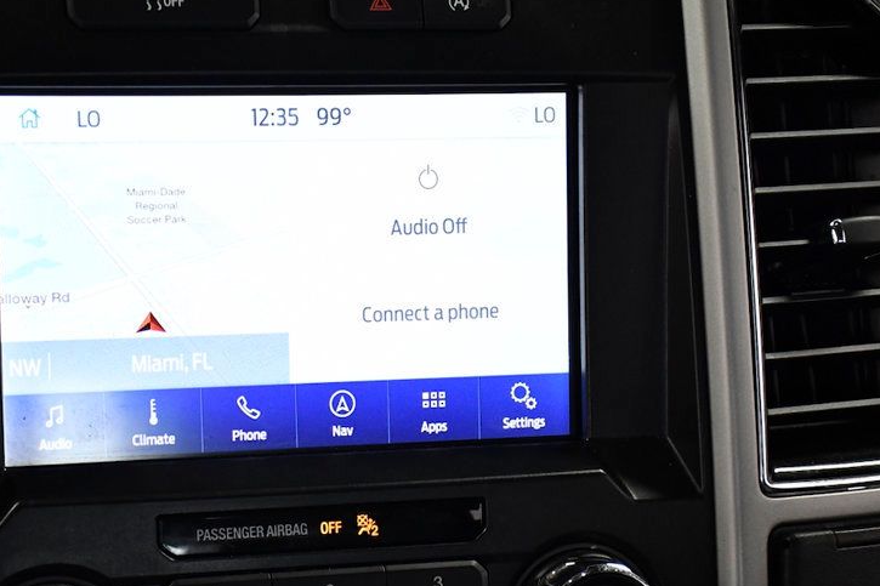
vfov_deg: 15.3
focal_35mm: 89
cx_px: 289
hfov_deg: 22.8
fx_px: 2175
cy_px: 406
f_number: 4.5
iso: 2500
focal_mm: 42
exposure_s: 1/320
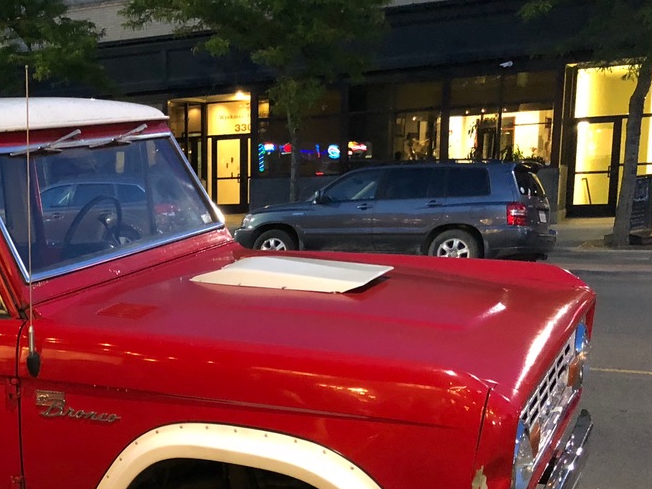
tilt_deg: -12.2
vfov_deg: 26.0
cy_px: 396
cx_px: 53
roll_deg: +2.2
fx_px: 1036
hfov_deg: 33.0
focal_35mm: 55
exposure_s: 1/4
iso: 125
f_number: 1.8
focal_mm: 4
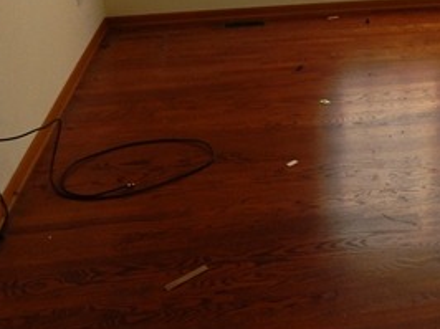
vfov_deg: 26.9
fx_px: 673
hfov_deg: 34.7
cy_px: 58
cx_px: 371
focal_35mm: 53
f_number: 3
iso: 125
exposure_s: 1/250
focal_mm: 4
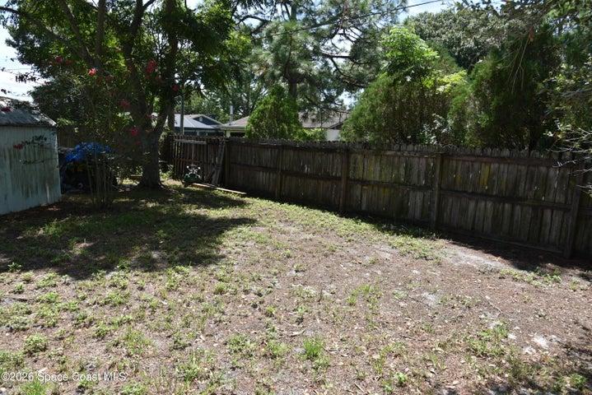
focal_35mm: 24
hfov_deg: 73.7
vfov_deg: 53.2
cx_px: 296
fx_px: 395
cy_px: 198
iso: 100
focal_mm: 24
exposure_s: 1/200
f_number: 7.1
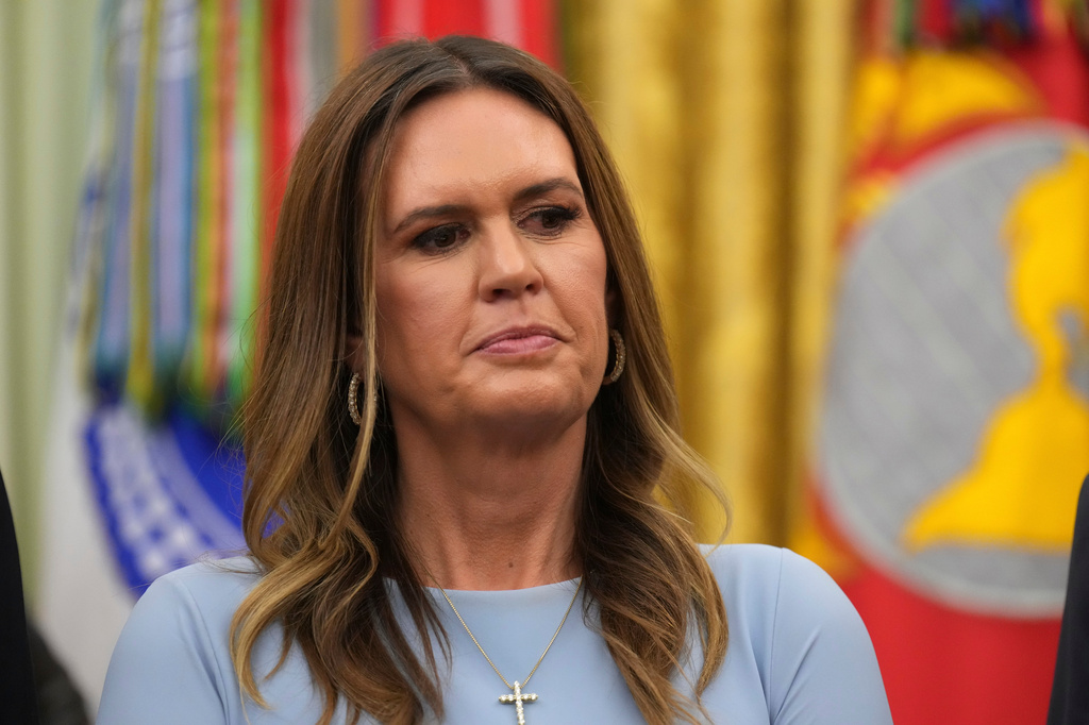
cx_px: 544
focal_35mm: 200
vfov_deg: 6.9
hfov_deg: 10.3
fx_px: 6048
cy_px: 362
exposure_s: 1/320
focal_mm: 200
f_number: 3.5
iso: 4000
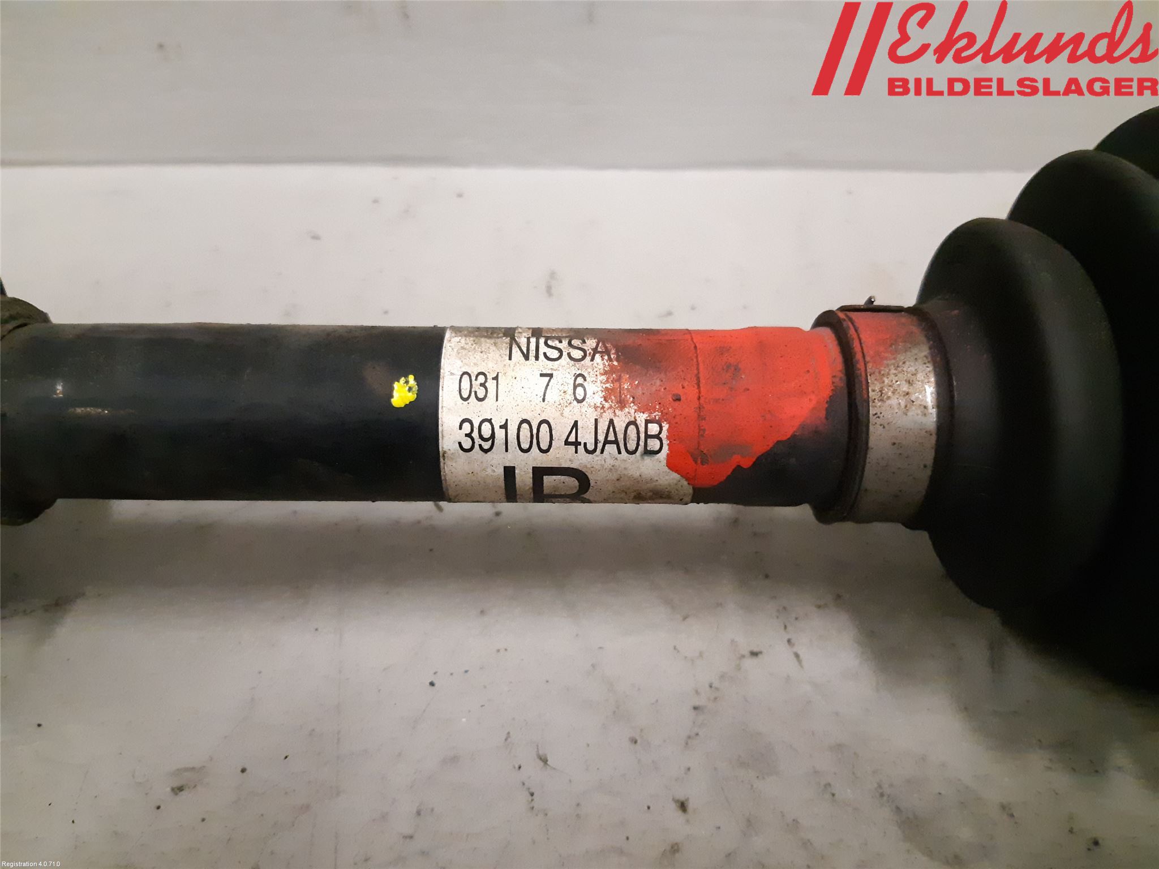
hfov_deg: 67.3
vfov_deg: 53.1
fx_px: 871
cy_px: 434
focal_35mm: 26
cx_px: 580
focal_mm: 3.93
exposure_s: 1/167
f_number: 1.7
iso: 800
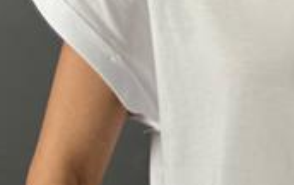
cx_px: 377
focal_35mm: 139
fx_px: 1115
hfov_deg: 14.4
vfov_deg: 9.4
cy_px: -26
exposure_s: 1/121
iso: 64
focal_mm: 6.86
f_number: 1.78
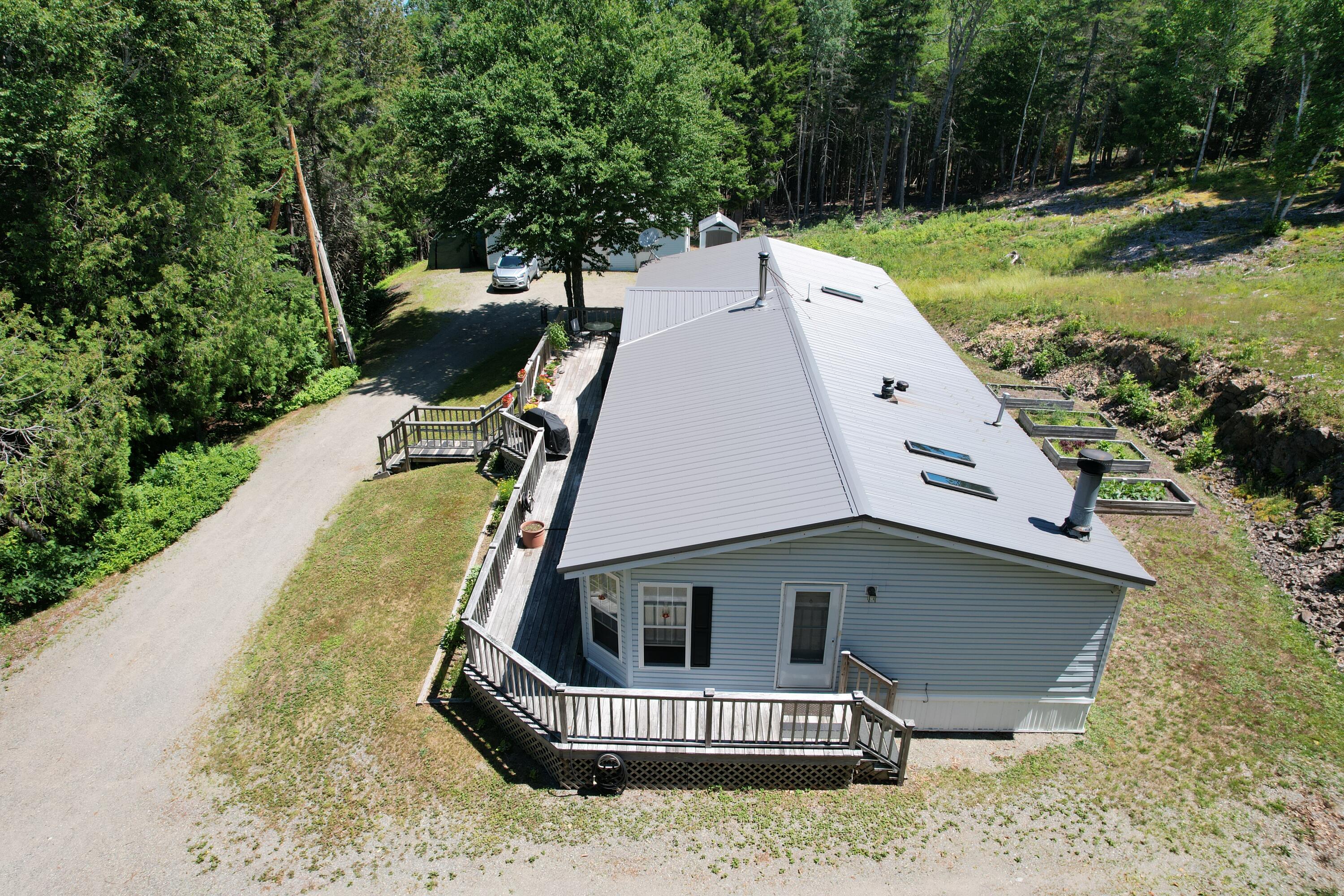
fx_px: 821
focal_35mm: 22
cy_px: 448
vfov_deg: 57.2
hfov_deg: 78.6
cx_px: 672
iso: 100
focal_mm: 8.38
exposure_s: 1/1250
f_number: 2.8
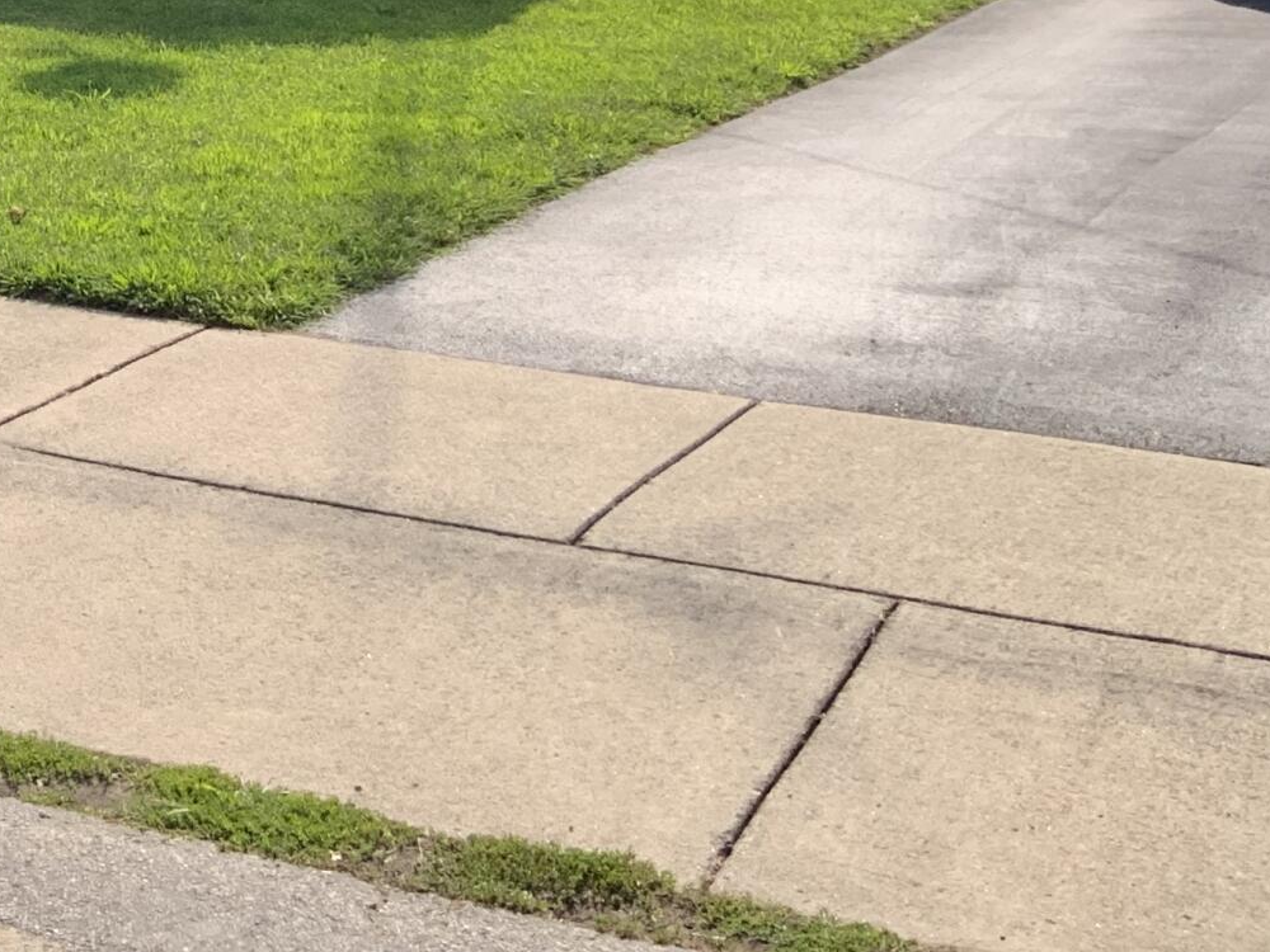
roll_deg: +0.0
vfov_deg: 16.0
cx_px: -488
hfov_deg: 20.2
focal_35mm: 87
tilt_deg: -0.6
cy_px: -321
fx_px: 3192
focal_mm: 3
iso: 16
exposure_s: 1/1221
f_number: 1.8
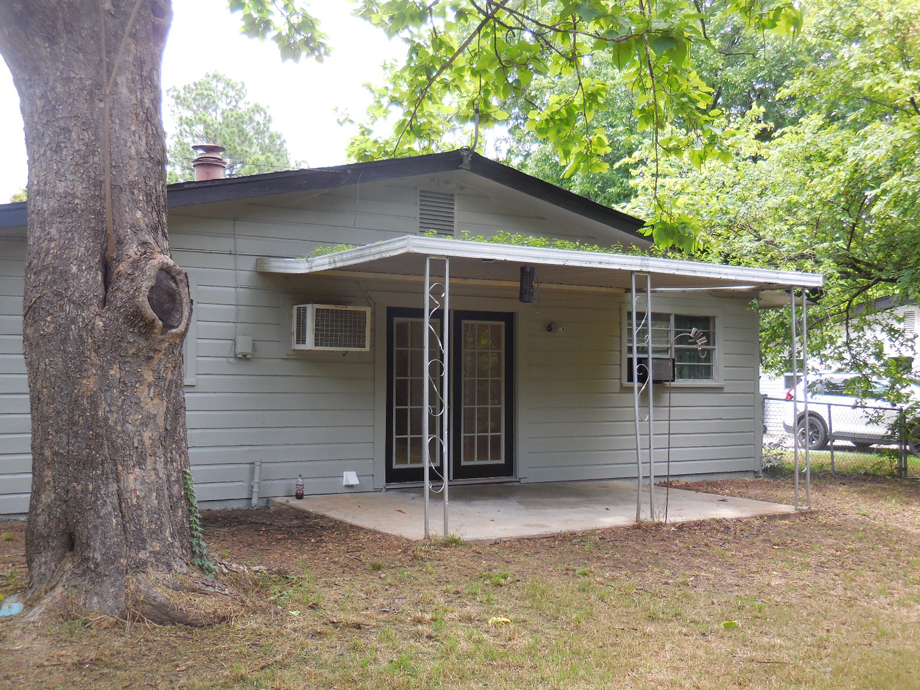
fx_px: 1037
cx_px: 460
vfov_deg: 36.8
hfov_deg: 47.9
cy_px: 345
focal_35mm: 39
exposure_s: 1/100
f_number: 3.9
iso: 125
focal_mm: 7
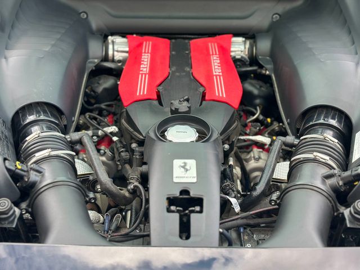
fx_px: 499
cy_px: 135
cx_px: 180
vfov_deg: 30.3
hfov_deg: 39.7
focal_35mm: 48
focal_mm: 6.86
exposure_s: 1/361
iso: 80
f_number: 1.78
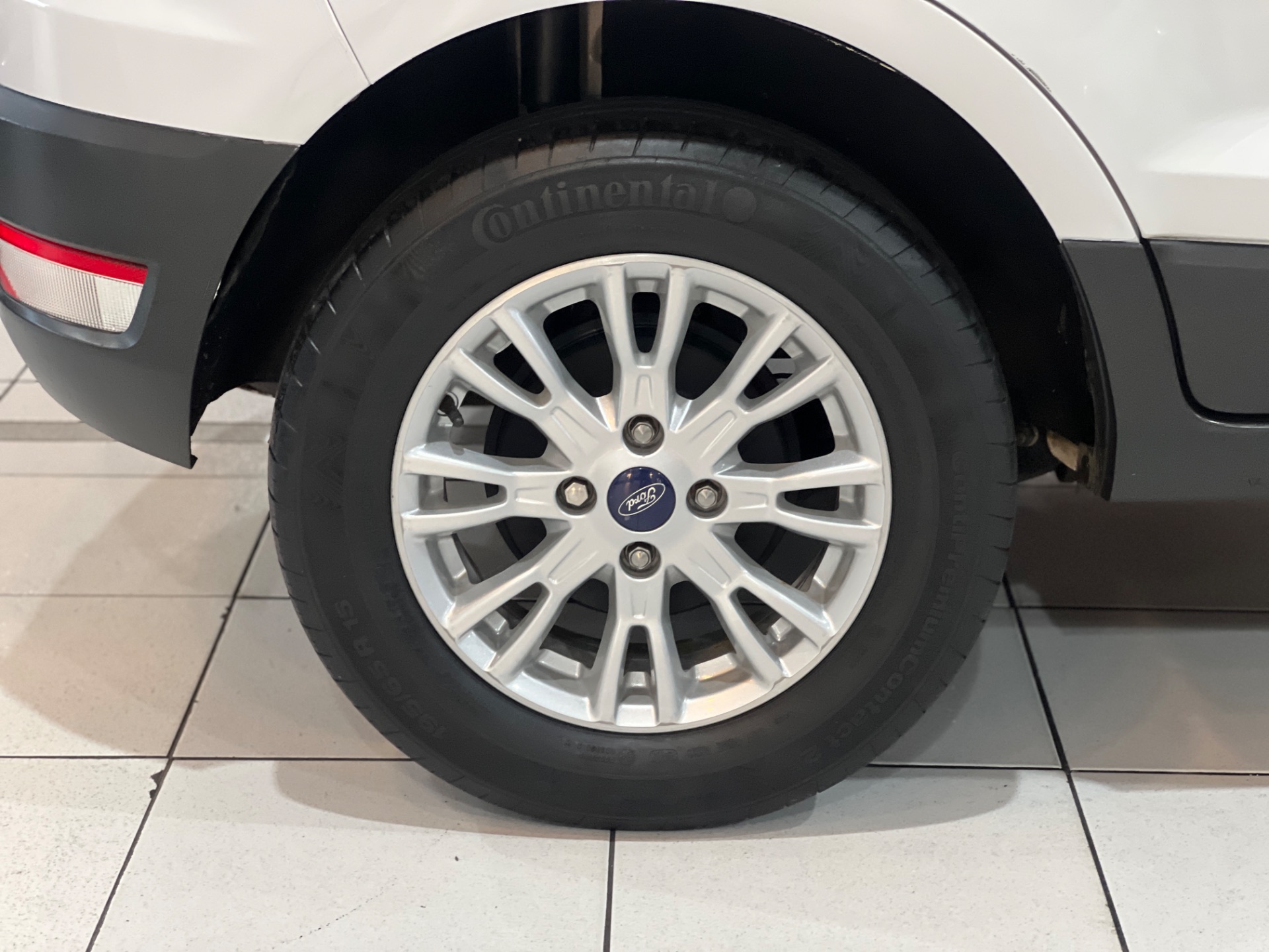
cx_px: 634
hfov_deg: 25.3
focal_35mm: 77
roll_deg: -0.7
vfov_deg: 19.1
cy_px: 476
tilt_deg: -18.8
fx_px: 2823
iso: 320
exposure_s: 1/30
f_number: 2.8
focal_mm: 9
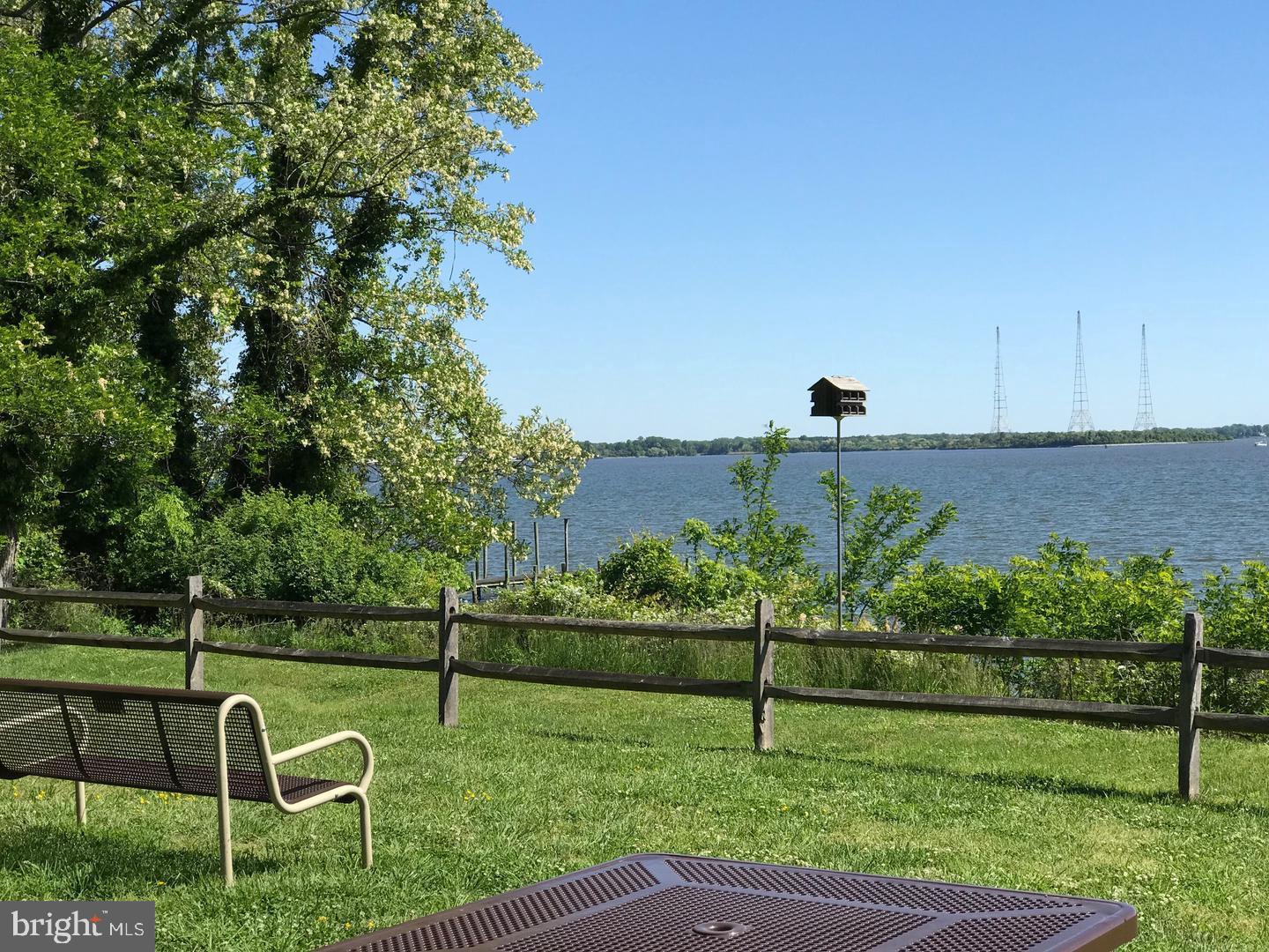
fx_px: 2090
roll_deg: +1.6
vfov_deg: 25.7
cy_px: 476
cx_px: 634
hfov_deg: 33.8
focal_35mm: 57
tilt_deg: -1.6
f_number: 2.8
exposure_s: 1/977
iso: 20
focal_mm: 6.6
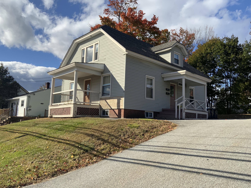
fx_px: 210
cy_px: 94
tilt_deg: +7.2
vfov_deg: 48.2
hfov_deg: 61.7
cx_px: 126
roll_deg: -0.3
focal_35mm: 29
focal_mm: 3
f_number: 1.8
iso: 20
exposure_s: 1/2320
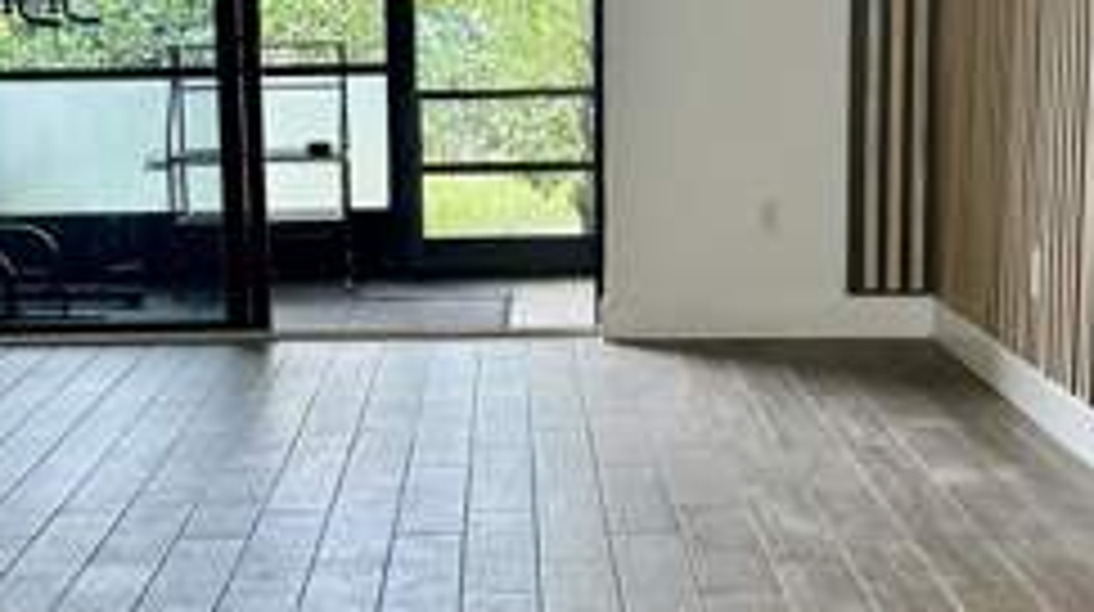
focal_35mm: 69
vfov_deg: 17.4
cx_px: 459
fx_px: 1999
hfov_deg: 30.6
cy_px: 252
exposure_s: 1/120
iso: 160
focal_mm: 6.86
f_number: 1.78
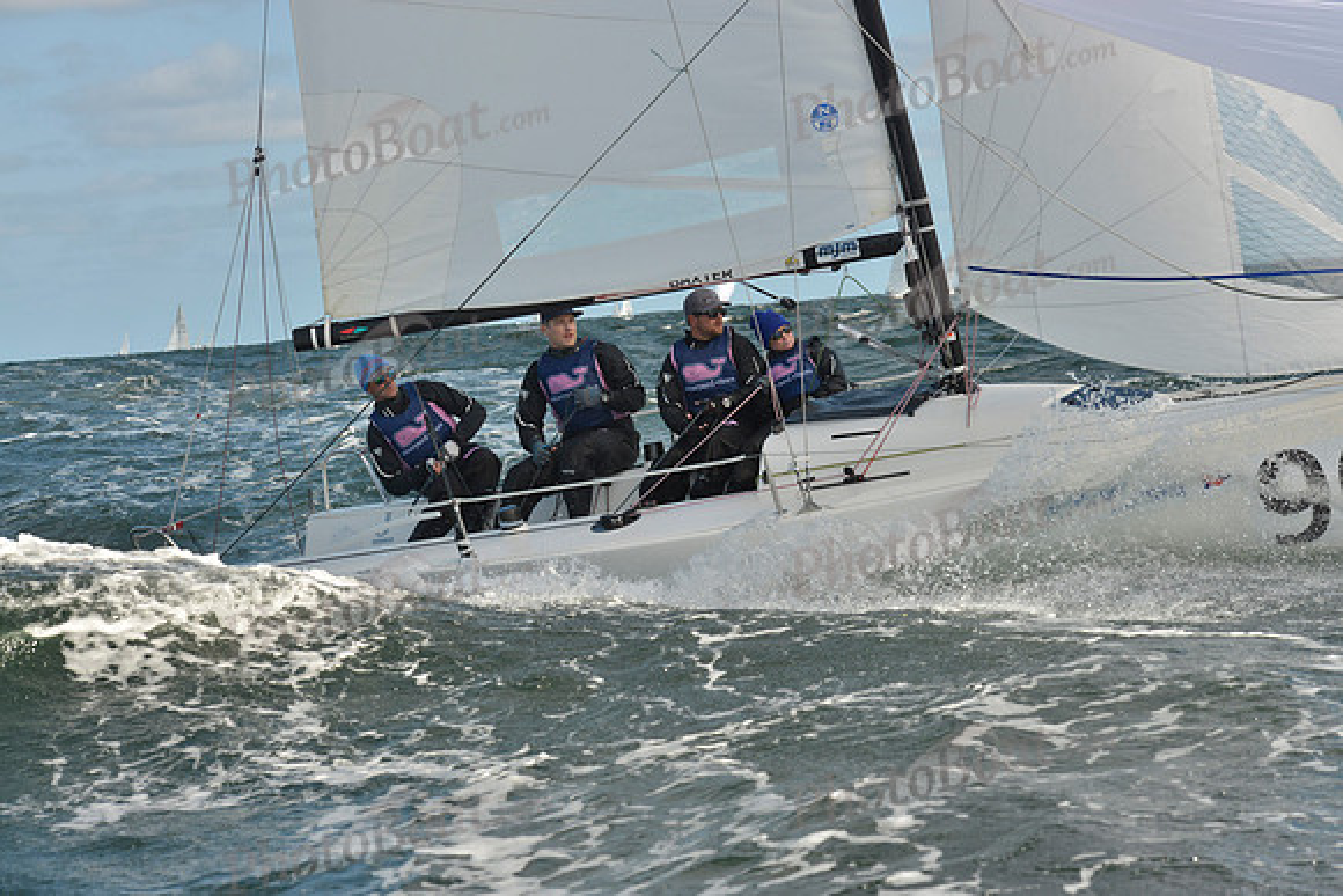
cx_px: 672
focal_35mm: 86
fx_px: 3209
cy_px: 448
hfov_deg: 23.6
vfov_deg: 15.9
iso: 400
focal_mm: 86
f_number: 8
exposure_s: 1/1600
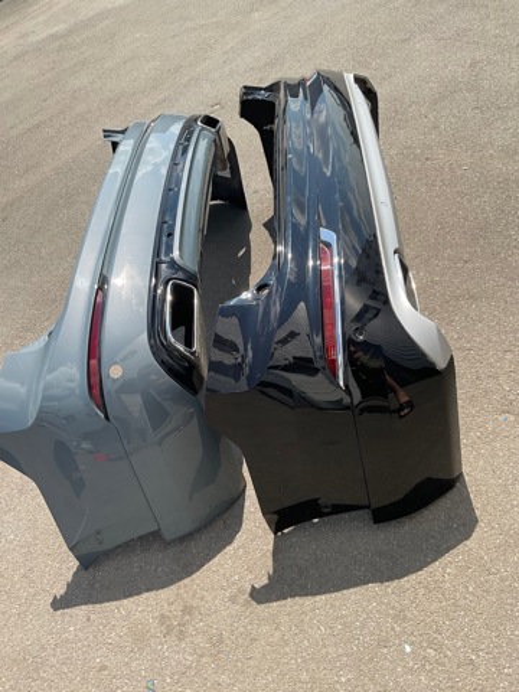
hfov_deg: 48.2
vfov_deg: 61.7
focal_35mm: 29
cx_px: 260
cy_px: 346
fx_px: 580
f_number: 1.8
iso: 16
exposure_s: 1/1377
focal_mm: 3
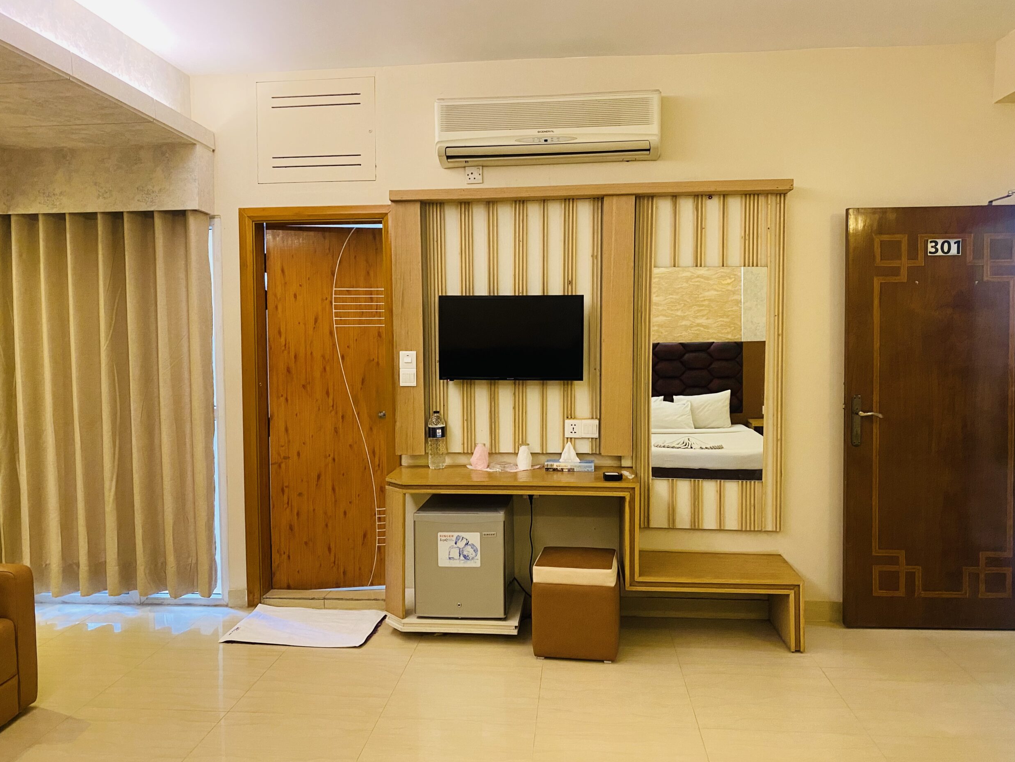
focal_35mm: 27
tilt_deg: -2.0
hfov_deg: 65.3
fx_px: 792
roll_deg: +0.1
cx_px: 500
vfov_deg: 51.4
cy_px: 375
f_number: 1.8
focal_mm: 4.25
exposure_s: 1/50
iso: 400
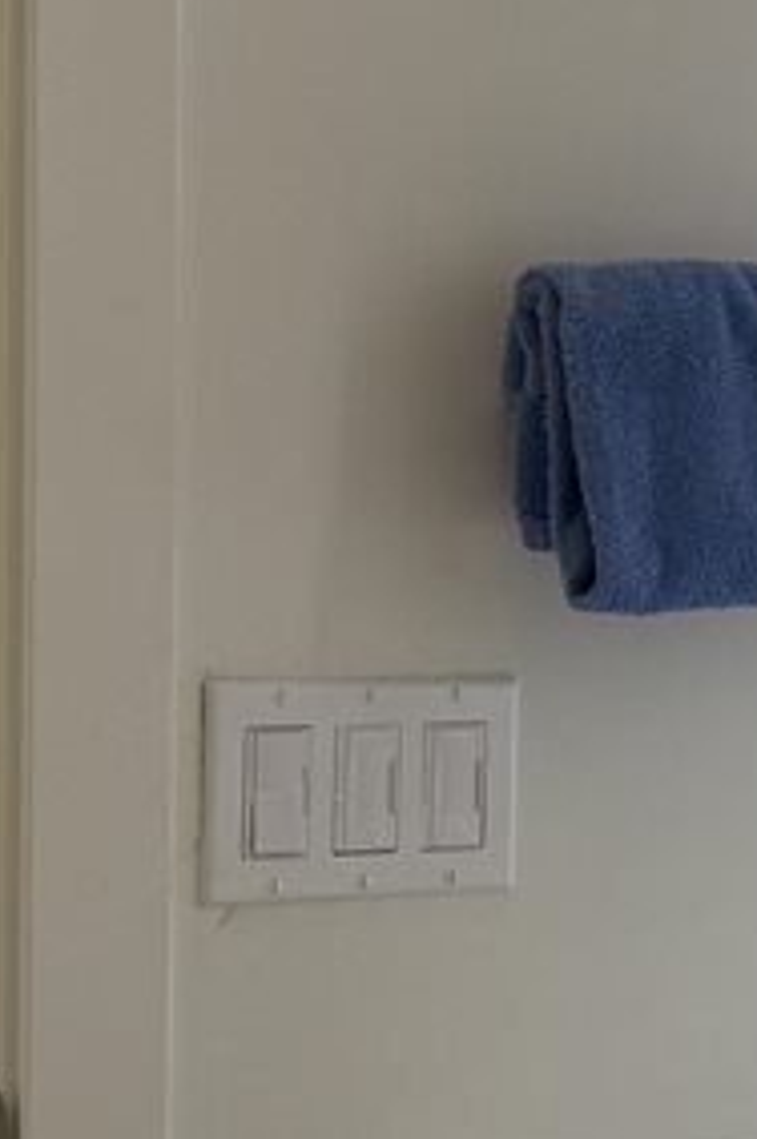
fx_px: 3573
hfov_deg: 11.0
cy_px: 642
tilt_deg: -3.9
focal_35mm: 113
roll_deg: -2.3
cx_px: 1526
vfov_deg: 18.1
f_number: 1.78
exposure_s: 1/336
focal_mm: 6.76
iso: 80
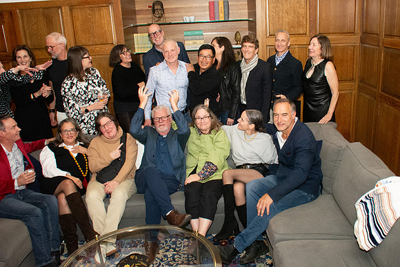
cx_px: 226
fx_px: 345
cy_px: 129
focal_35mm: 31
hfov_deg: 60.0
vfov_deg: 42.3
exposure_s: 1/200
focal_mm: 18
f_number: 9
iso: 5000
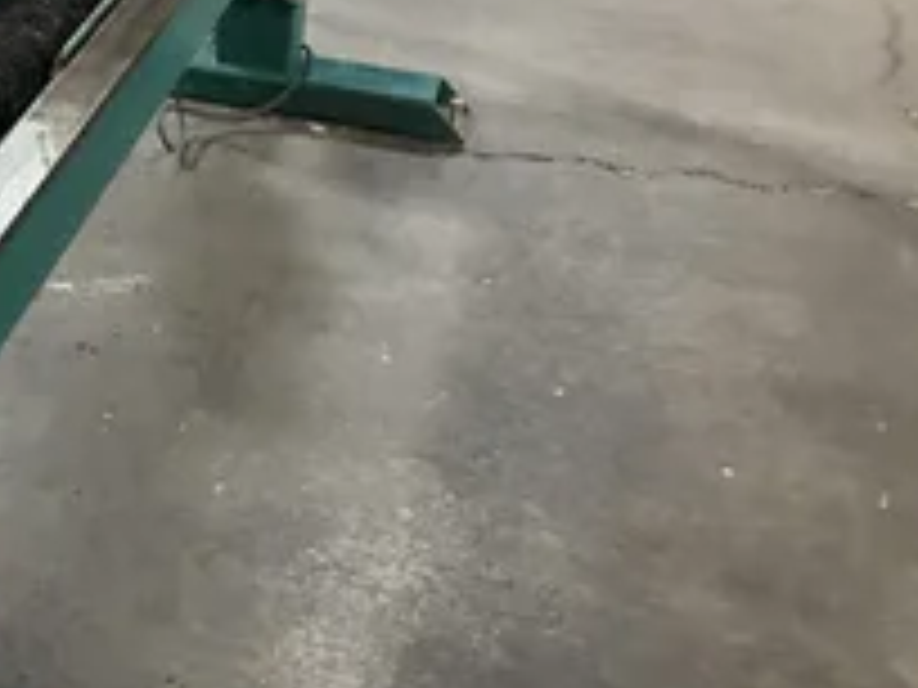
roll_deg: -3.5
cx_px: 104
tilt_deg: -28.9
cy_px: 171
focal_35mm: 57
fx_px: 1512
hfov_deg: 32.2
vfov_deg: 25.4
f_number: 1.8
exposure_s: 1/30
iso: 400
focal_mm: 3
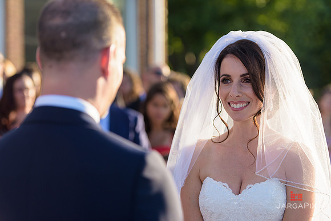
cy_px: 110
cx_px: 166
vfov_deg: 13.0
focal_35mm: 105
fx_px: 966
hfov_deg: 19.5
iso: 200
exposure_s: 1/1600
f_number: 3.2
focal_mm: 105
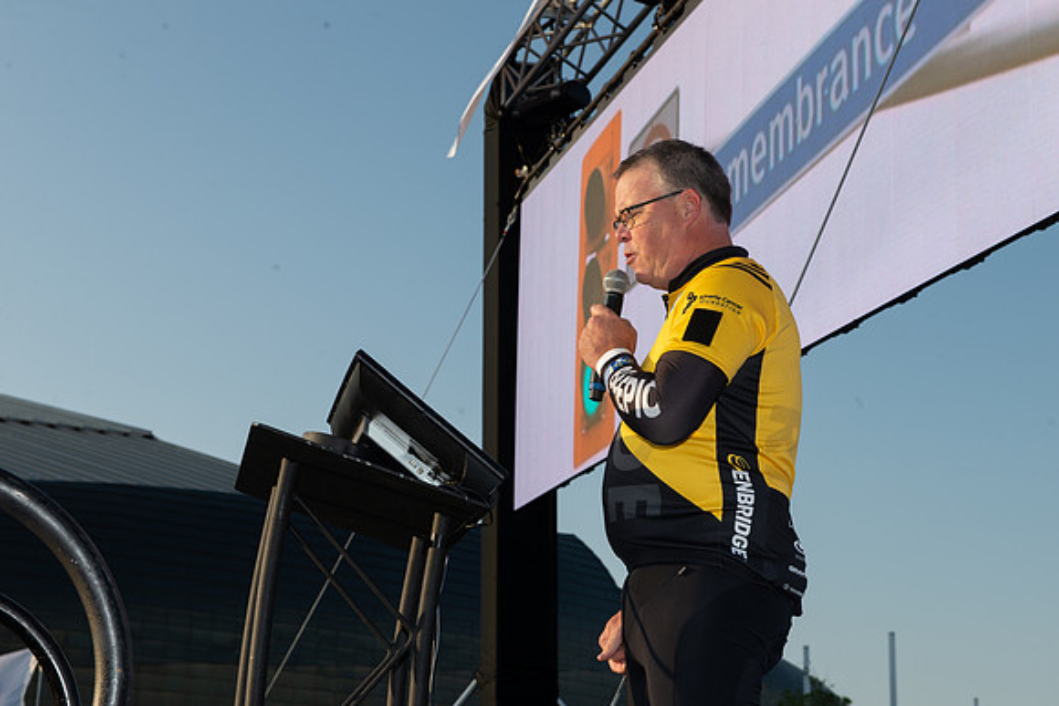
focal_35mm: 70
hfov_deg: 28.8
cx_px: 530
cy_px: 353
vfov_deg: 19.5
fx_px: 2060
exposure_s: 1/125
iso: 125
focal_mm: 70
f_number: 11
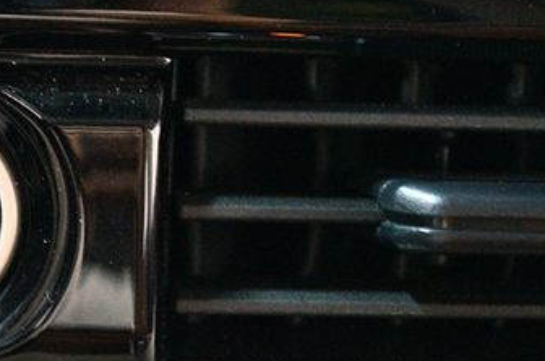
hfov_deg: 19.4
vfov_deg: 13.2
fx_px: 1557
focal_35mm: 103
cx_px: 42
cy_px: 194
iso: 12800
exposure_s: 1/30
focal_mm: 36
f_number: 5
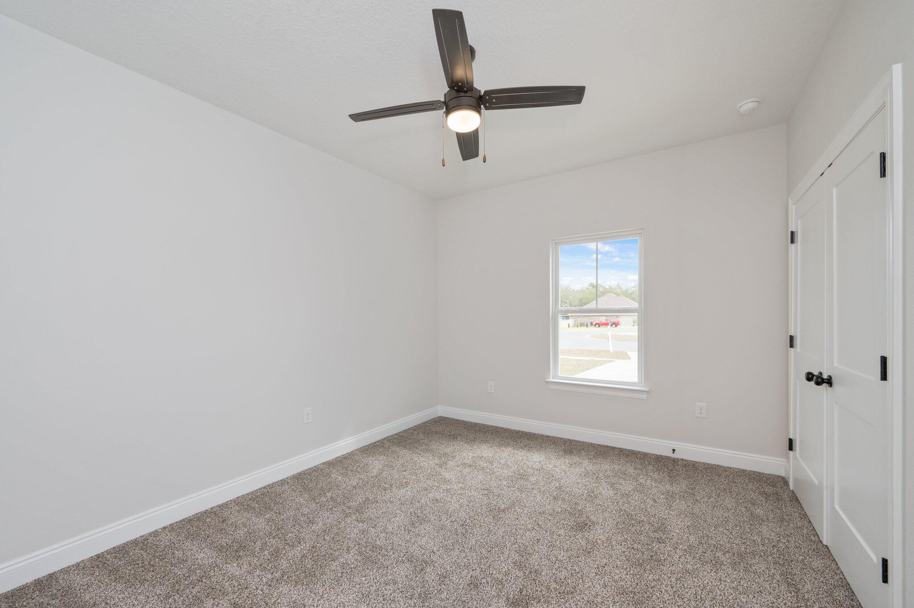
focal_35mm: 14
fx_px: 355
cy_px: 304
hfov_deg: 104.3
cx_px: 457
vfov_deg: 81.1
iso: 400
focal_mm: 14
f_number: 9
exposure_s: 1/50
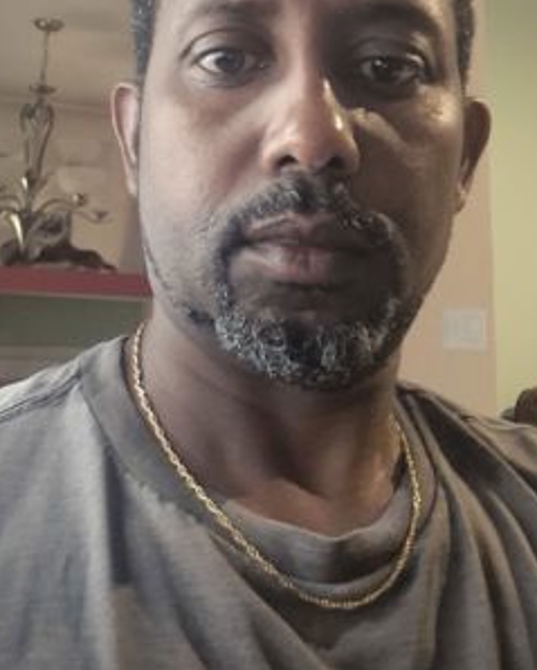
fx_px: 952
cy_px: 80
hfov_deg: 31.4
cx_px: 326
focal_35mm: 48
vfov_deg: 36.6
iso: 1250
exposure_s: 1/15
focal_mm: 3.21
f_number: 2.4
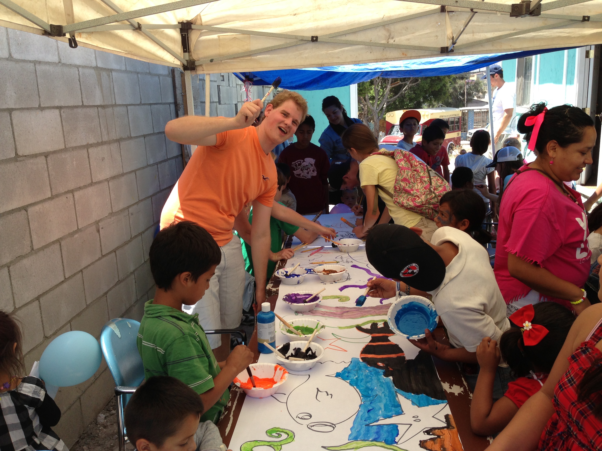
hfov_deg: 55.4
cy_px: 226
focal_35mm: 33
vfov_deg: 42.9
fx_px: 574
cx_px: 301
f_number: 2.4
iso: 50
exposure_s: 1/401
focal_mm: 4.13
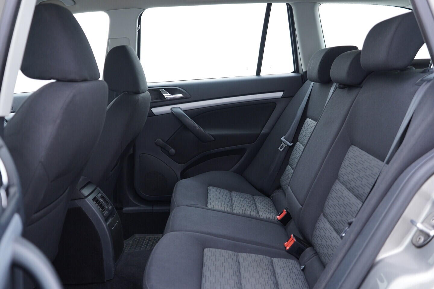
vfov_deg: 36.9
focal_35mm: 36
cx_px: 217
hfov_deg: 53.1
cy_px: 144
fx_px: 434
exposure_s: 1/40
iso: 250
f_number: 2.8
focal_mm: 24
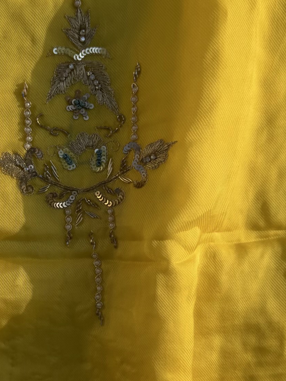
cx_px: 91
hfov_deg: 31.2
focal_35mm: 46
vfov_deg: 41.1
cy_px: 228
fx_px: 507
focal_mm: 6.76
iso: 80
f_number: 1.78
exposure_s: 1/4975
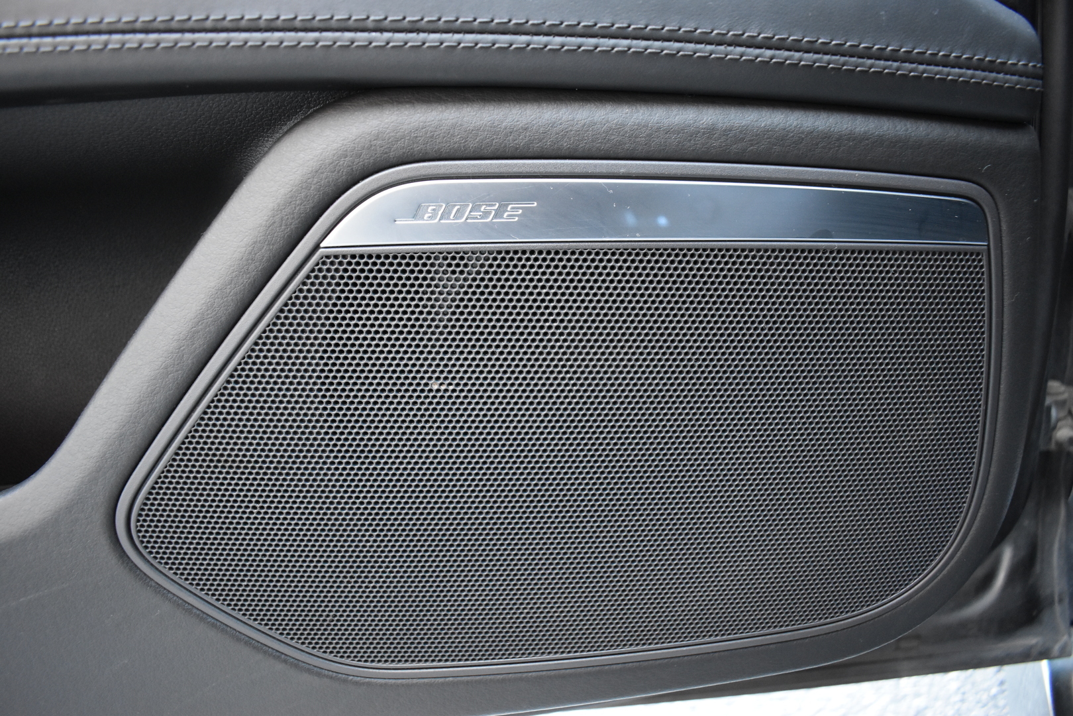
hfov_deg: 67.4
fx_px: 805
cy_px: 358
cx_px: 536
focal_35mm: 27
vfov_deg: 47.9
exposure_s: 1/125
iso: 2200
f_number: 4
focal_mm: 18
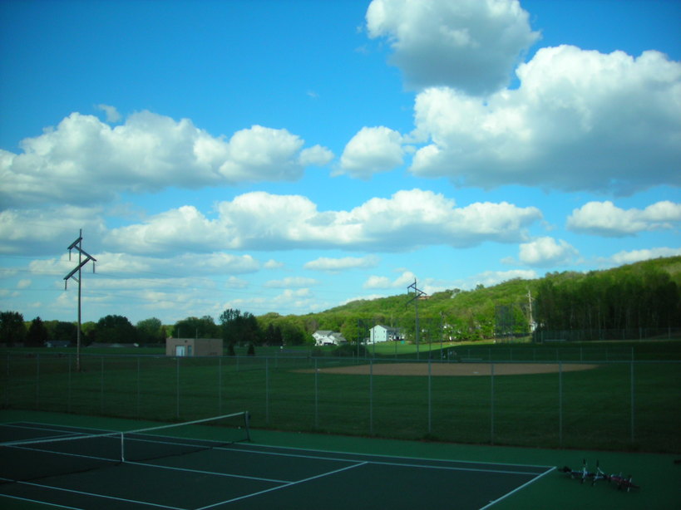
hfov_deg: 49.0
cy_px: 255
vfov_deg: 37.7
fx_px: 747
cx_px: 340
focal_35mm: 38
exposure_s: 1/237
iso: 50
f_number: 6.4
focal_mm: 6.3
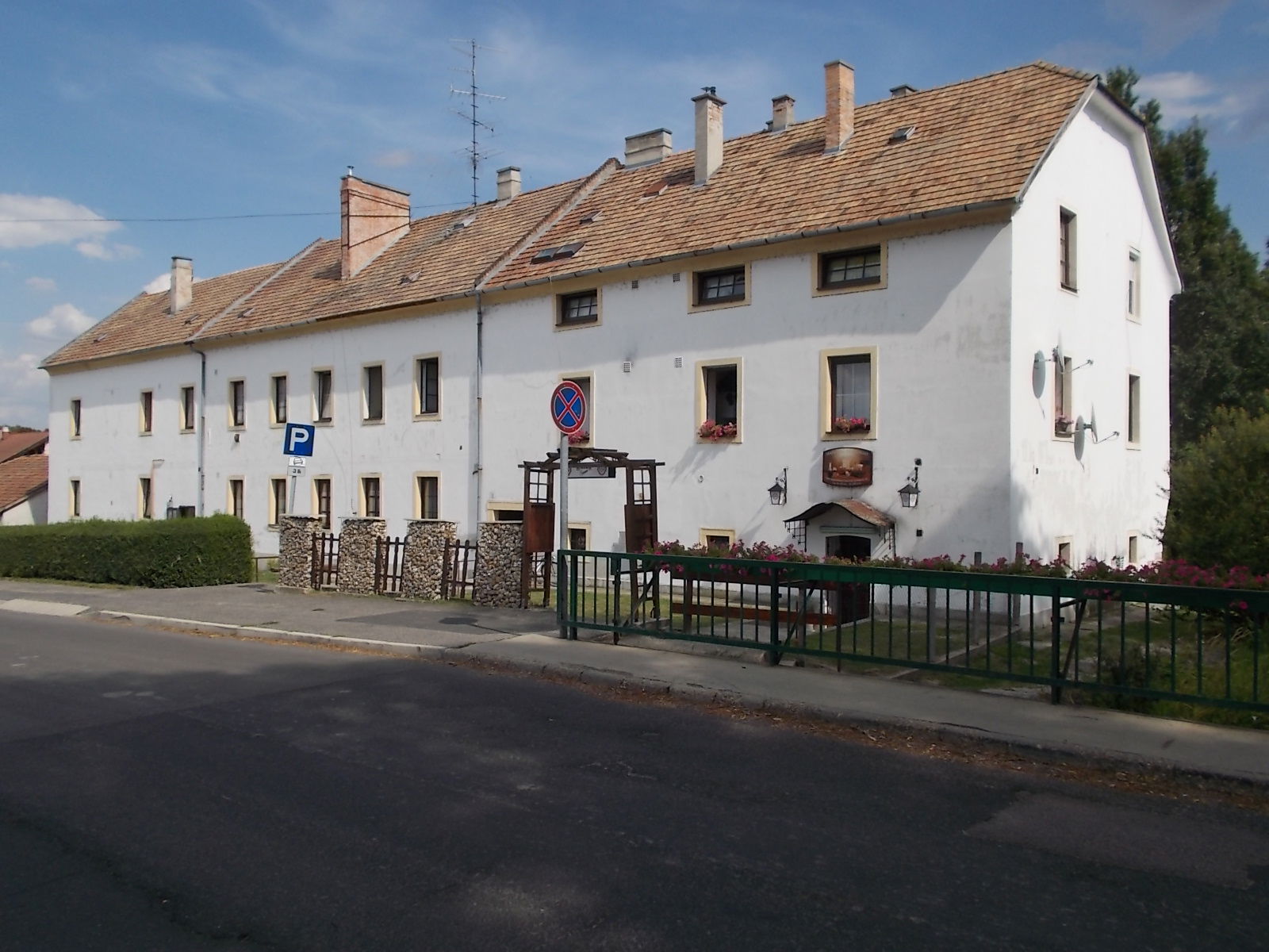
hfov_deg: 60.0
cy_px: 476
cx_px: 634
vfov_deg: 46.8
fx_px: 1100
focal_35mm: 30
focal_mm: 5.3
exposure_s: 1/200
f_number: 8.6
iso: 80
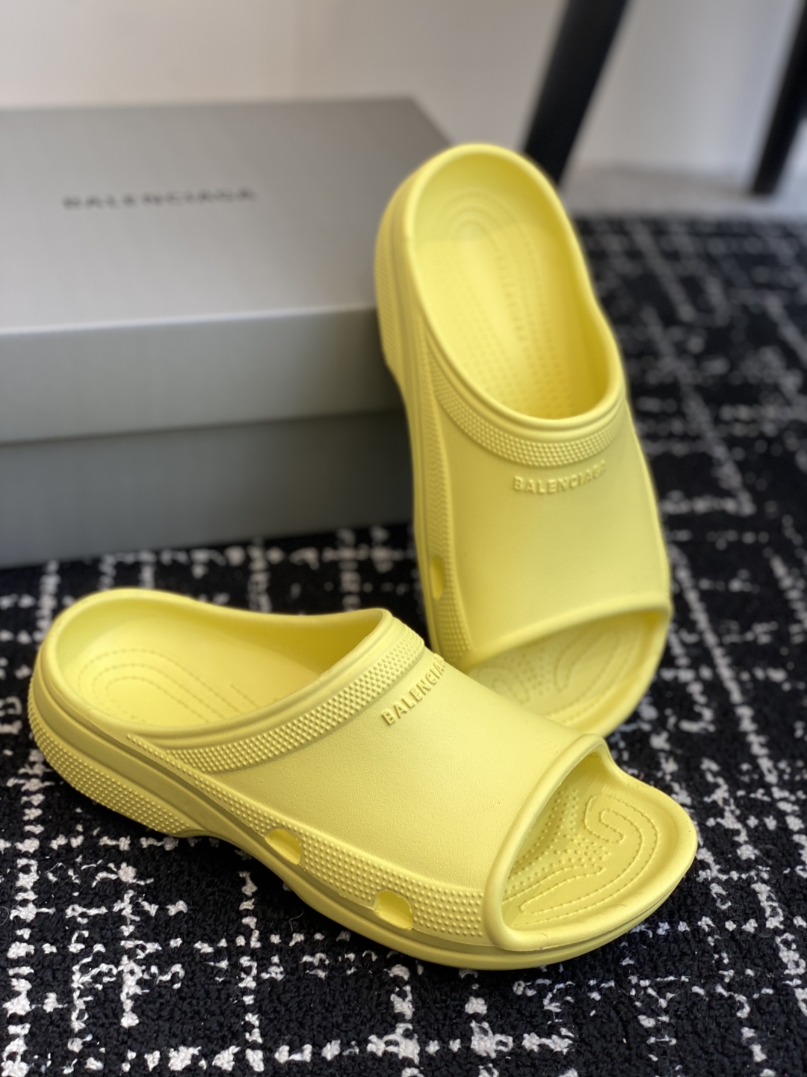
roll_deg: -6.3
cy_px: 538
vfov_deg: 36.8
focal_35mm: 52
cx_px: 404
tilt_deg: -33.3
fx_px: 1616
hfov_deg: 28.0
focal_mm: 6
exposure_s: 1/122
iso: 32
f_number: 2
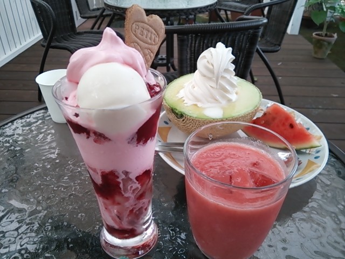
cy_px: 130
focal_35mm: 28
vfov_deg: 49.7
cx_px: 172
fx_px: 279
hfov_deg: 63.4
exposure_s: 1/60
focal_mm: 4.21
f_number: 2.5
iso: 64
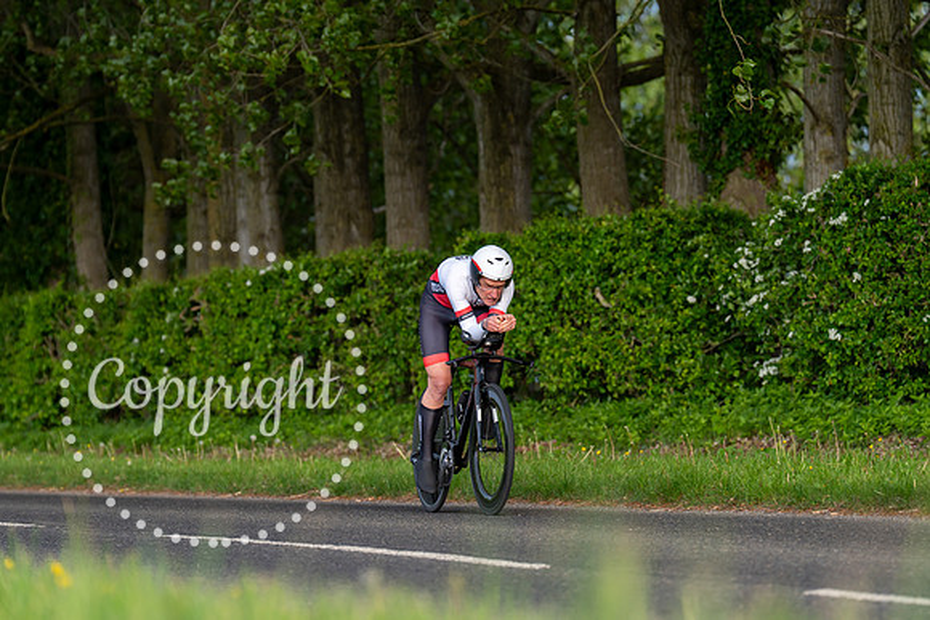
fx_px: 5168
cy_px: 310
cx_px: 465
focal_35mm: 200
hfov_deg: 10.3
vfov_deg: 6.9
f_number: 4
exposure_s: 1/1000
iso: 500
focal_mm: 200
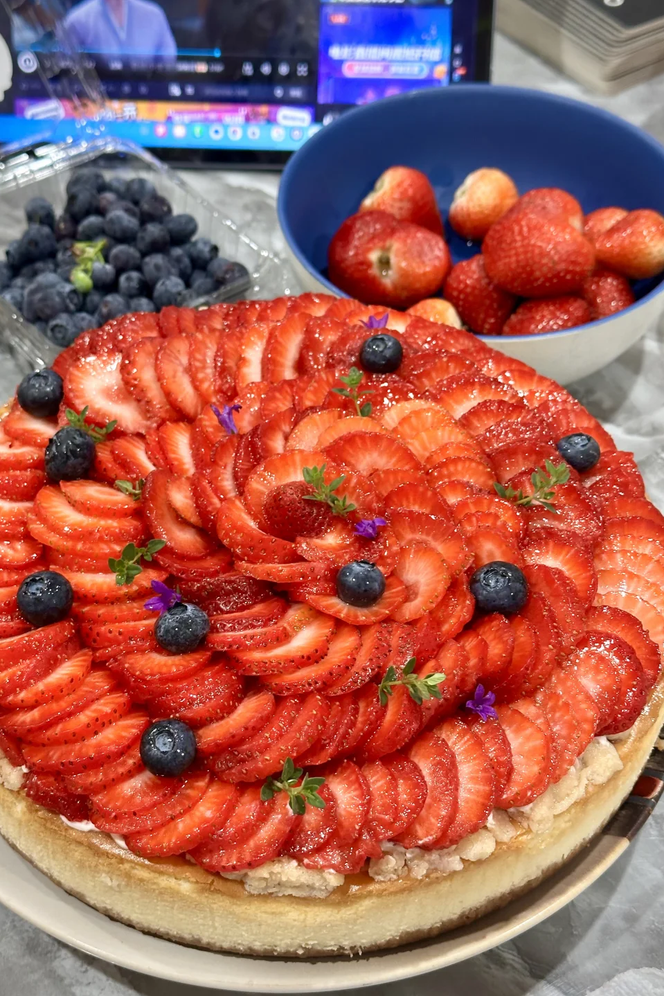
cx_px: 324
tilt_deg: -46.6
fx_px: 1383
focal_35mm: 50
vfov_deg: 39.6
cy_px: 498
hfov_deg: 27.0
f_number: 1.78
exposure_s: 1/40
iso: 200
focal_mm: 6.86
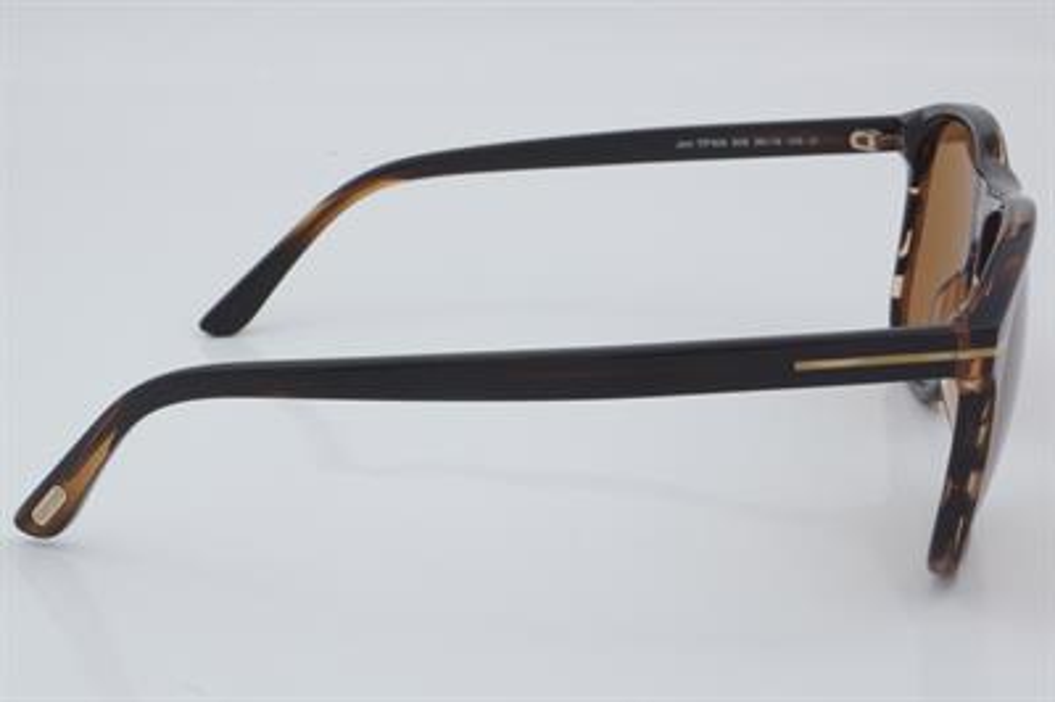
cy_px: 351
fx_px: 2196
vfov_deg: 18.2
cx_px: 528
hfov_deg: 27.0
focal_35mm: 75
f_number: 32
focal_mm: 50
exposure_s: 1/3
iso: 100
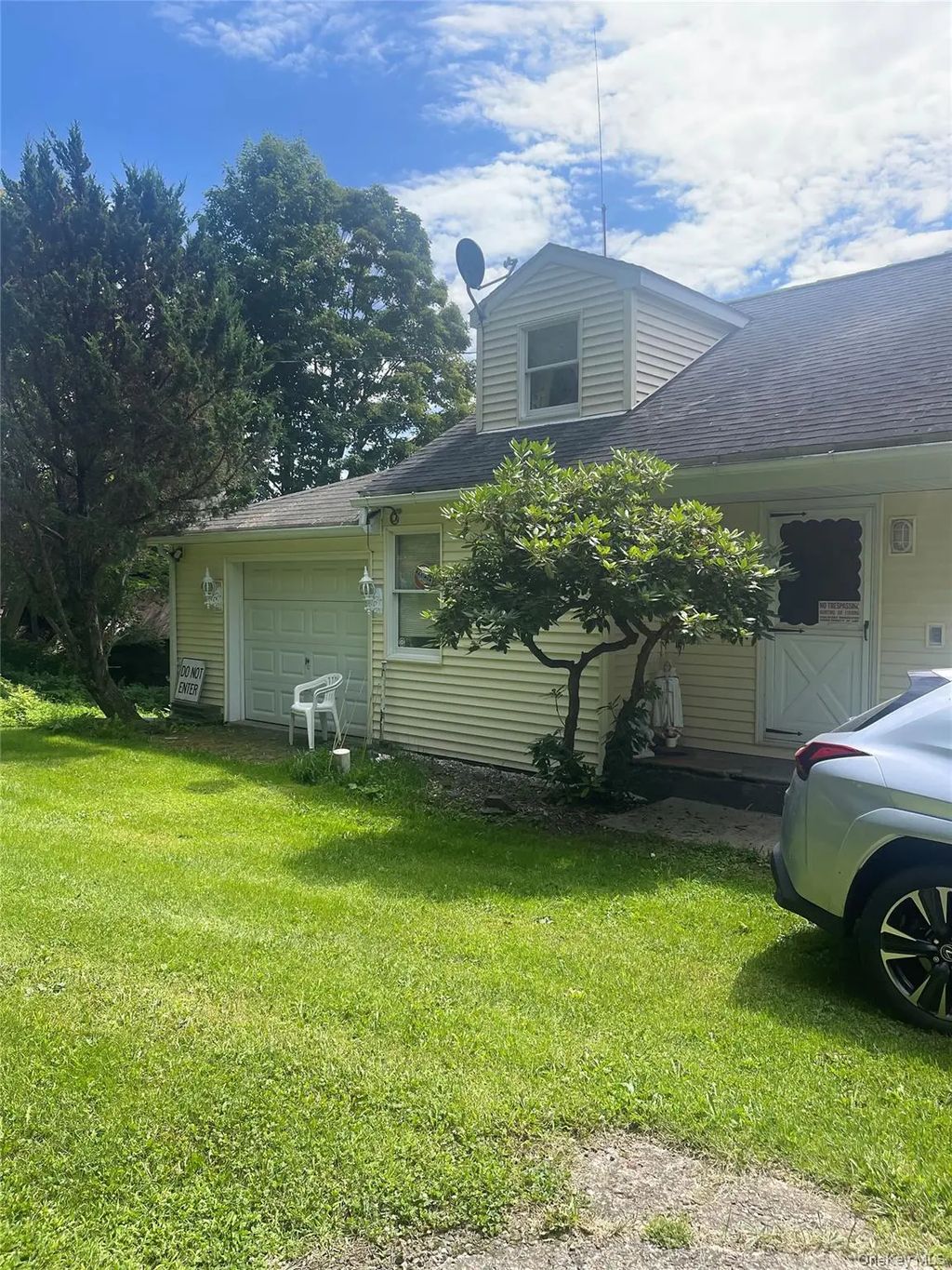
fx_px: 917
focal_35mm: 25
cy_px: 635
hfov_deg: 54.9
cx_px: 476
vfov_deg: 69.4
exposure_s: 1/1852
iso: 32
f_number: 1.6
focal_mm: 5.1
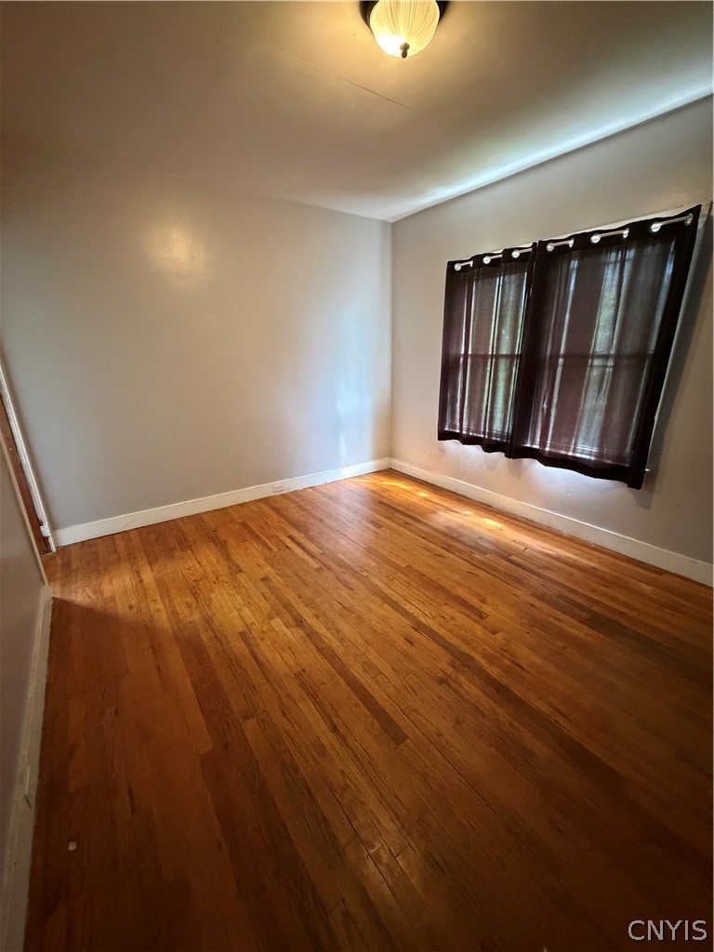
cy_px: 476
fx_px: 385
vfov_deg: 102.1
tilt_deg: -18.7
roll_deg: +0.8
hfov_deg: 85.7
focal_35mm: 14
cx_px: 357
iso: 1250
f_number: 2.2
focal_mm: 2.22
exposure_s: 1/60
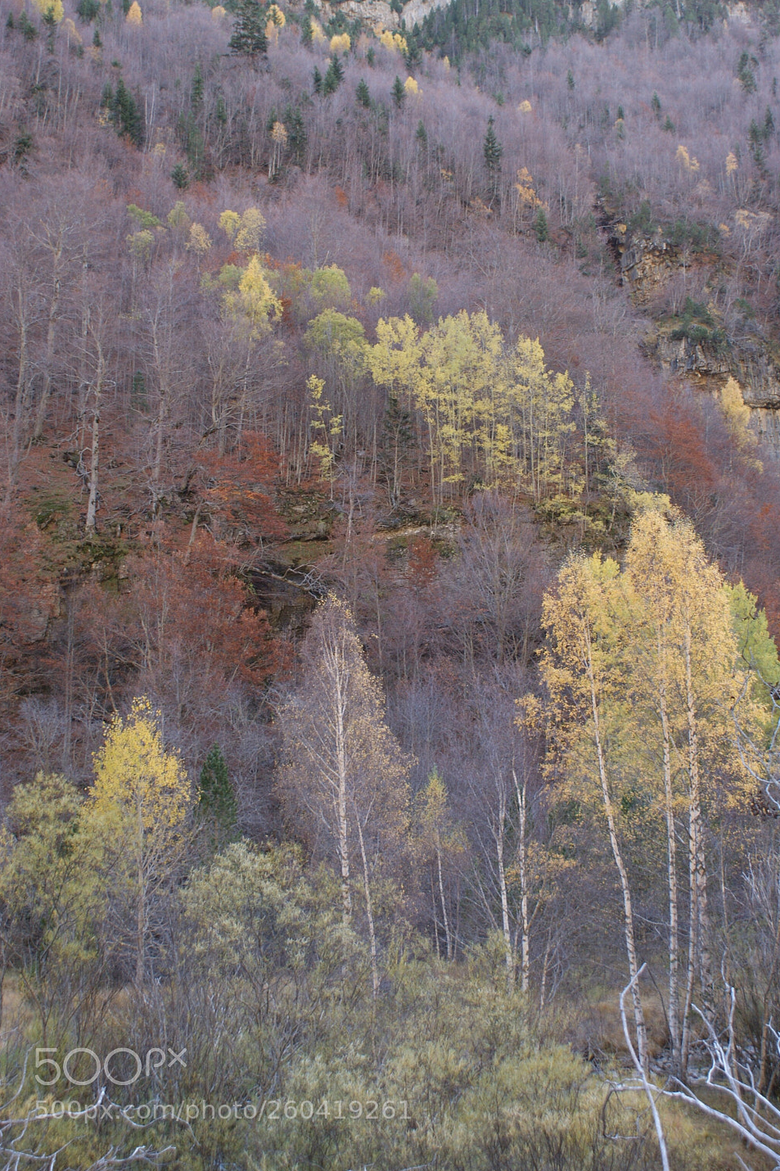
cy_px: 519
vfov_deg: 41.9
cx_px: 420
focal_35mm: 47
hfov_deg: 28.6
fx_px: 1528
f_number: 4.5
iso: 125
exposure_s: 1/50
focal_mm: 28
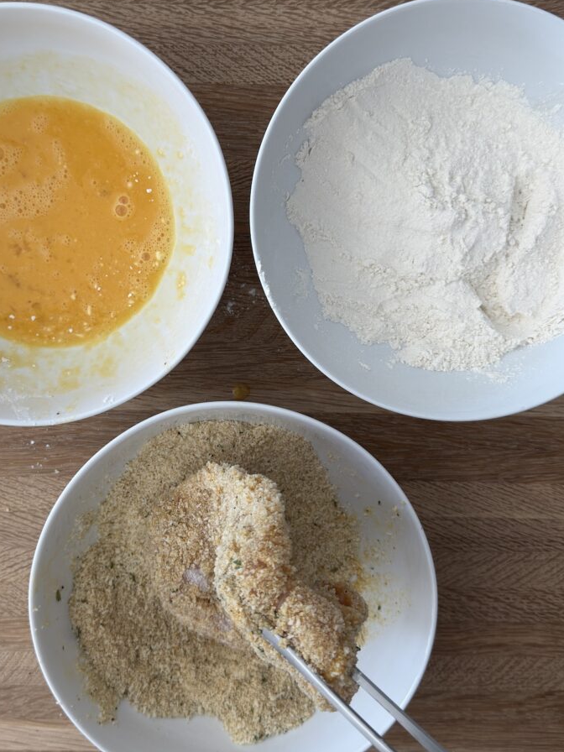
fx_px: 869
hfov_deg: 35.9
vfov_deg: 46.8
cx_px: 250
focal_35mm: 40
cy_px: 350
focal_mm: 6.76
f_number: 1.78
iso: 64
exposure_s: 1/121
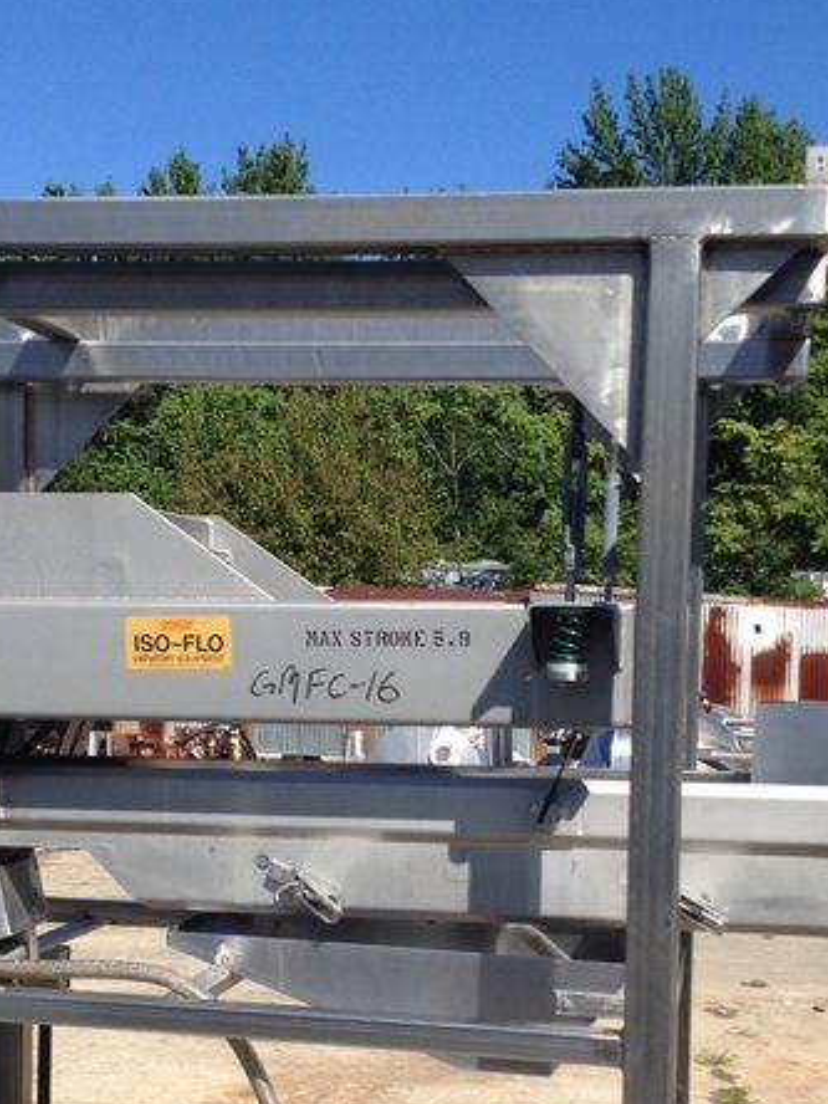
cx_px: 361
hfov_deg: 23.3
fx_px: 2009
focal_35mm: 63
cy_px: 778
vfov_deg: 30.4
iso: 50
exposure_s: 1/1783
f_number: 2.4
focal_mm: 4.28
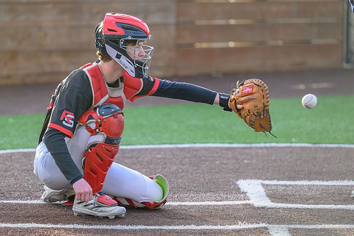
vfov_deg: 6.5
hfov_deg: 9.7
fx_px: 2075
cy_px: 112
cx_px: 138
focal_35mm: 211
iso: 1400
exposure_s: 1/2000
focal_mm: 150
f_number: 2.8
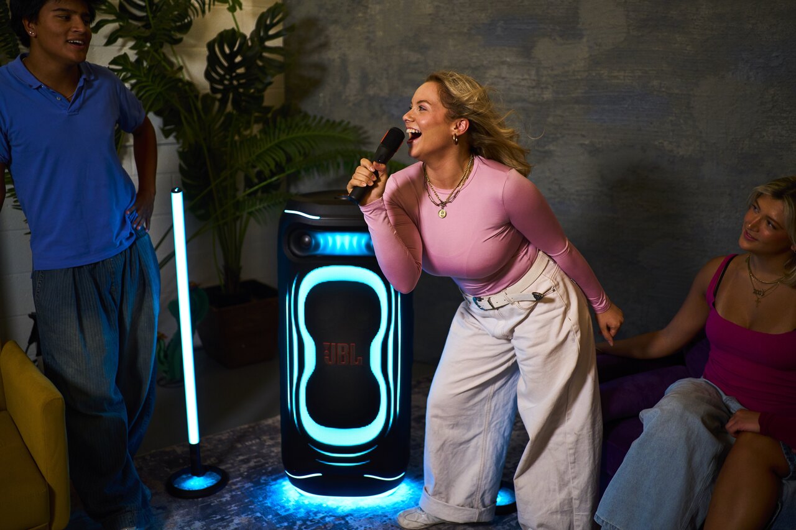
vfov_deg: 37.8
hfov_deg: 54.4
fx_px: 774
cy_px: 265
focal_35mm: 35
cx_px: 398
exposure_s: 1/200
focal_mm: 35
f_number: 1.8
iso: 1000
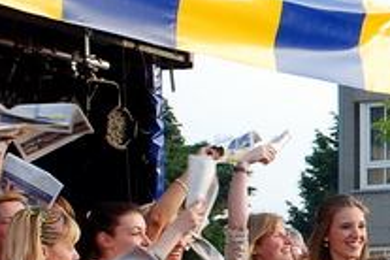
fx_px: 1809
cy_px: 346
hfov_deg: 11.6
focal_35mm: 167
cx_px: 629
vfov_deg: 8.1
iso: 320
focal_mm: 32
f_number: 6.3
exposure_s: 1/160
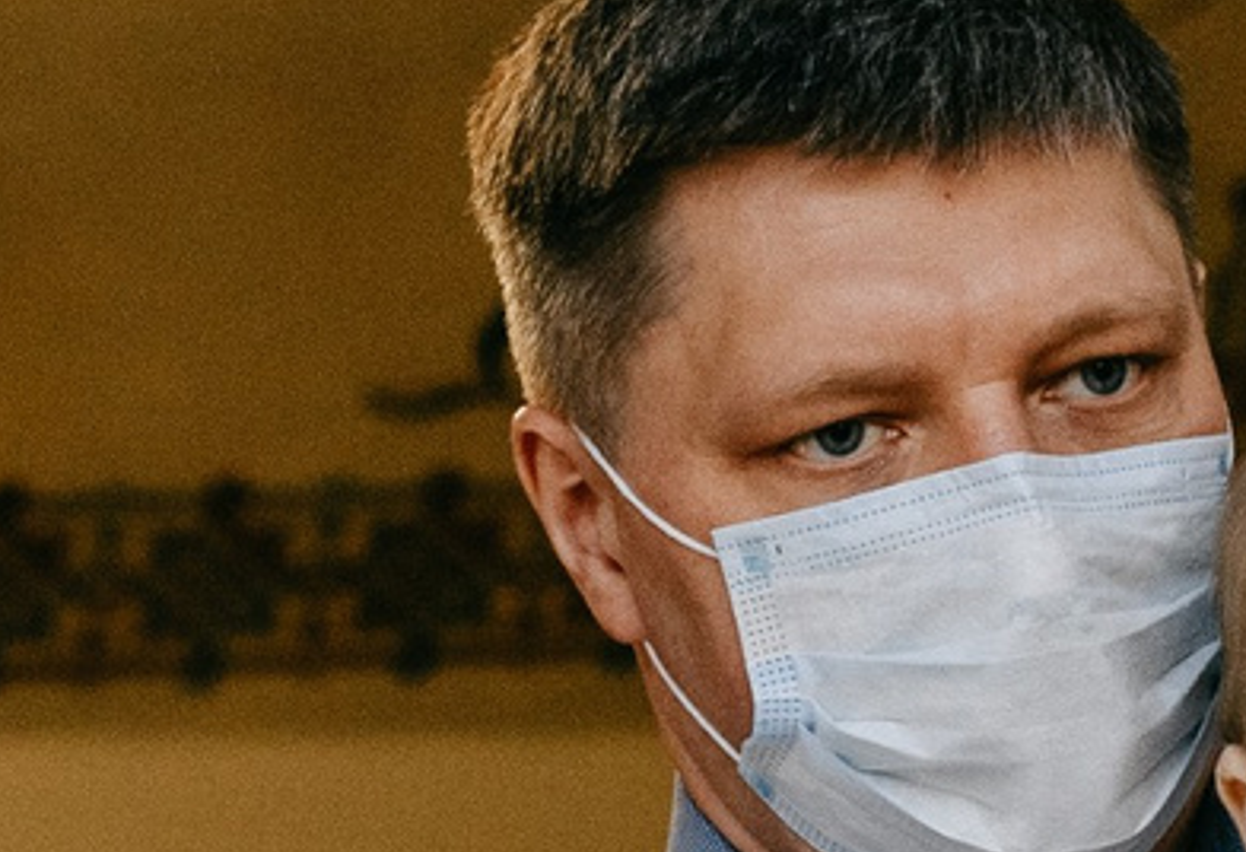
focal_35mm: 311
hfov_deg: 6.6
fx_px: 10848
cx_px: 678
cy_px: 919
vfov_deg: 4.5
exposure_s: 1/160
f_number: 3.5
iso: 500
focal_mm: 46
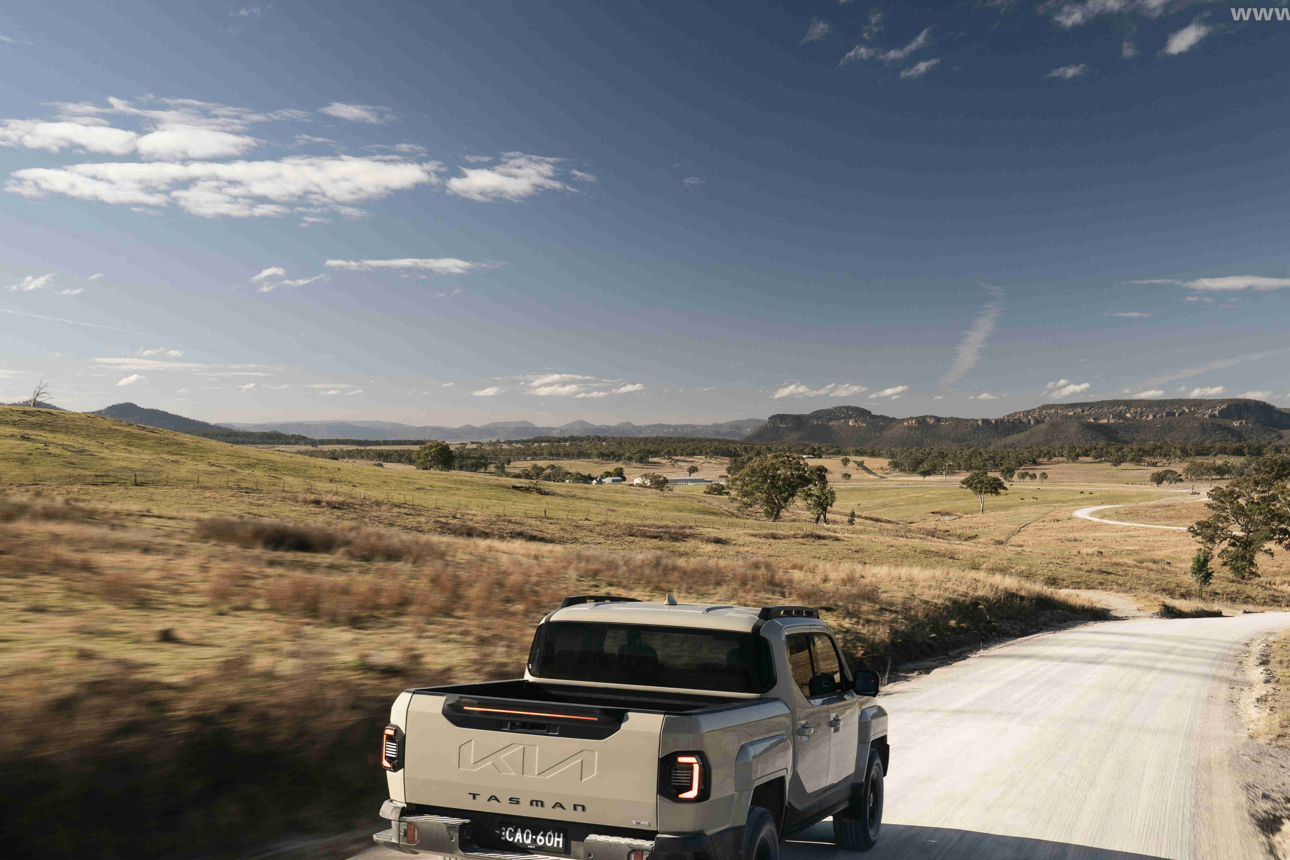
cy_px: 579
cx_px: 603
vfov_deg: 32.3
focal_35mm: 41
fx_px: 1469
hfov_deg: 47.4
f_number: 6.3
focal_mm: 30
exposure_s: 1/20
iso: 320
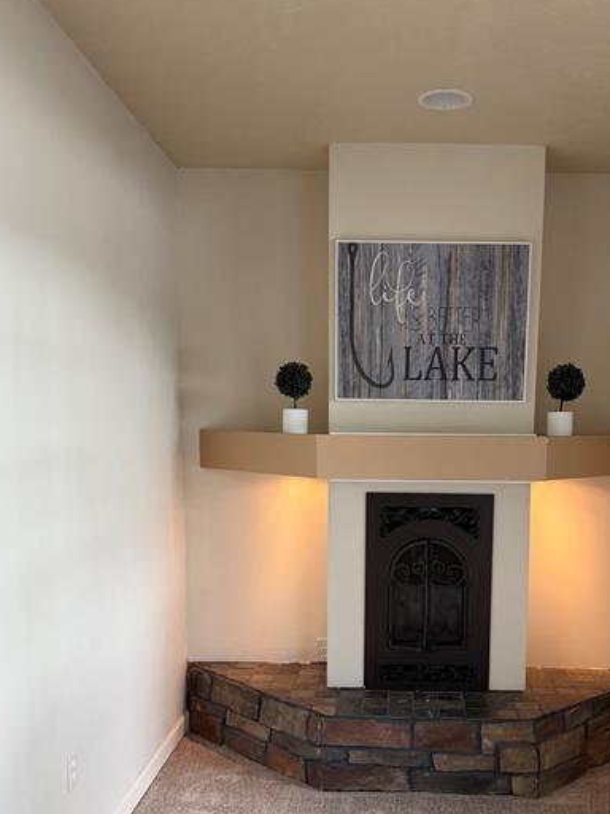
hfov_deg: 39.3
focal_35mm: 36
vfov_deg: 50.7
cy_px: 523
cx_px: 391
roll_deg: -0.8
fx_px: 846
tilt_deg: -7.8
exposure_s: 1/120
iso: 160
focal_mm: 6.76
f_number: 1.78
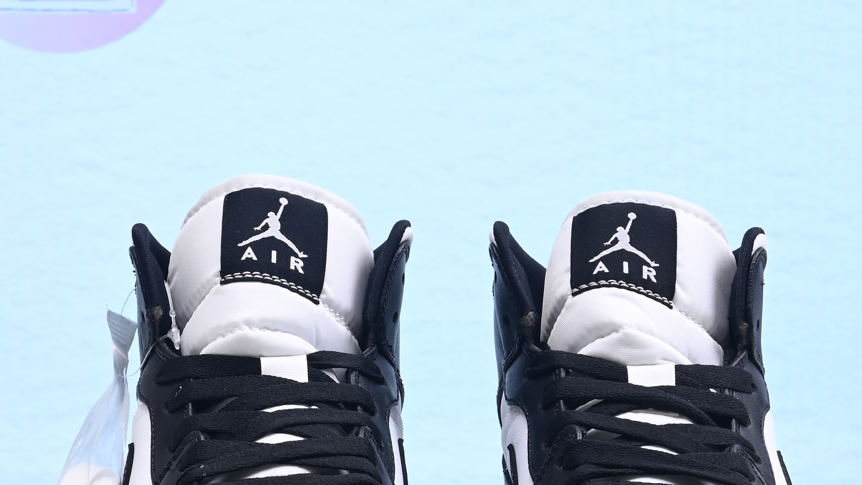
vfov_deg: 11.8
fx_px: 2354
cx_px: 335
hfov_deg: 20.7
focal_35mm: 103
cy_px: 248
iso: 100
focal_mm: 39
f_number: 16
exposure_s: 1/2
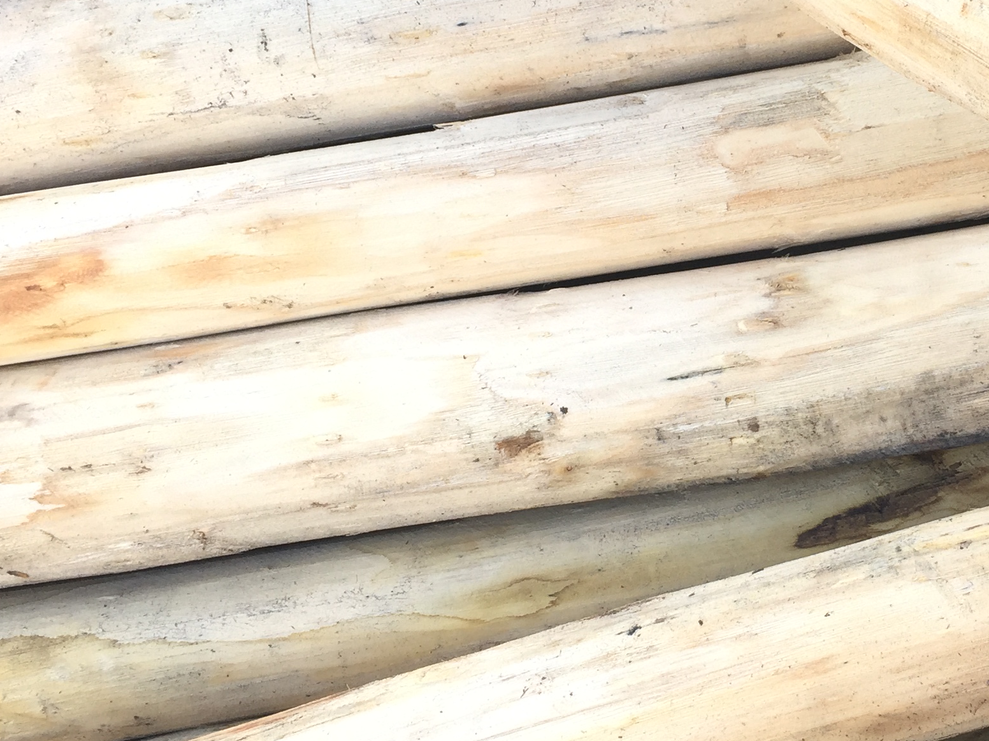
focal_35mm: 61
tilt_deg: -47.2
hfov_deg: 30.7
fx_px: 1743
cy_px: 237
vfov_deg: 23.9
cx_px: 830
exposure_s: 1/135
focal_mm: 4.15
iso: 32
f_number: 2.2
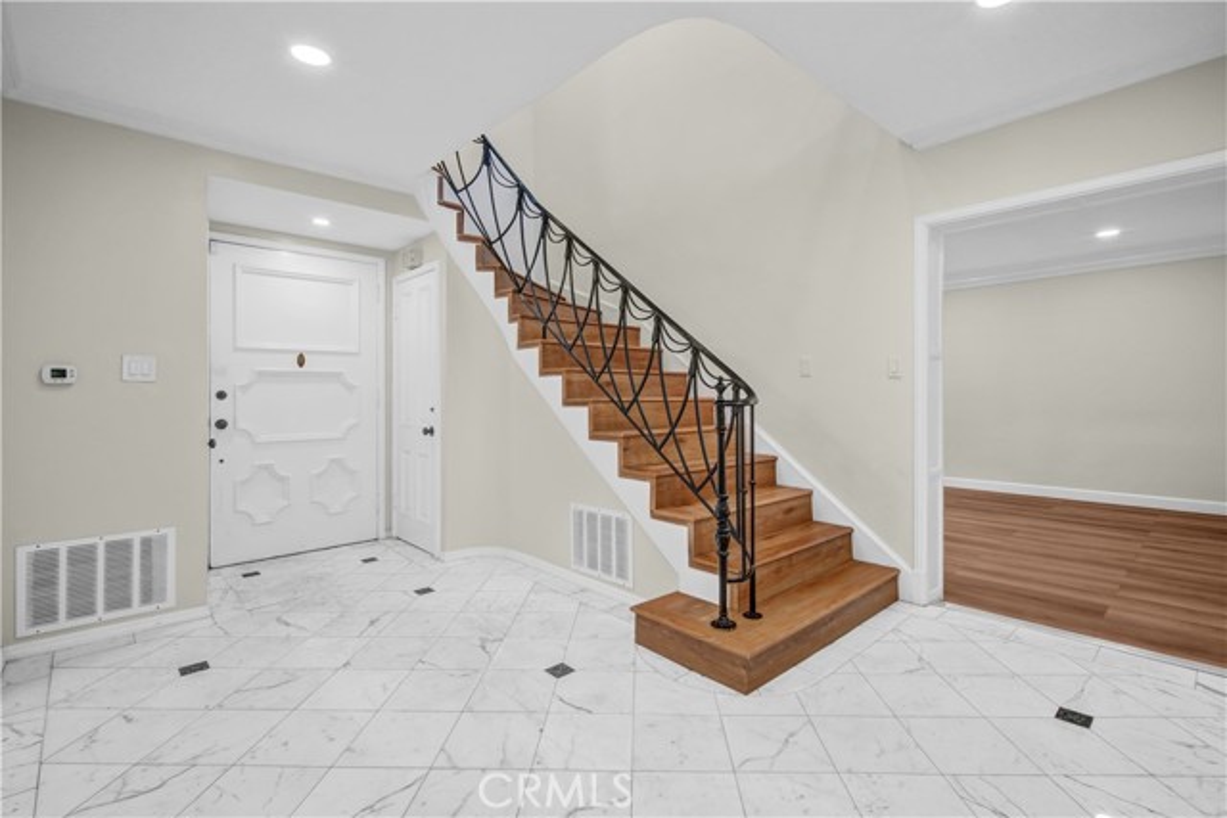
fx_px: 511
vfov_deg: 77.4
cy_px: 409
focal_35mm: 15
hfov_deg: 100.4
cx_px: 614
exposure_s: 1/15
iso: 400
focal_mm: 10
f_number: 8
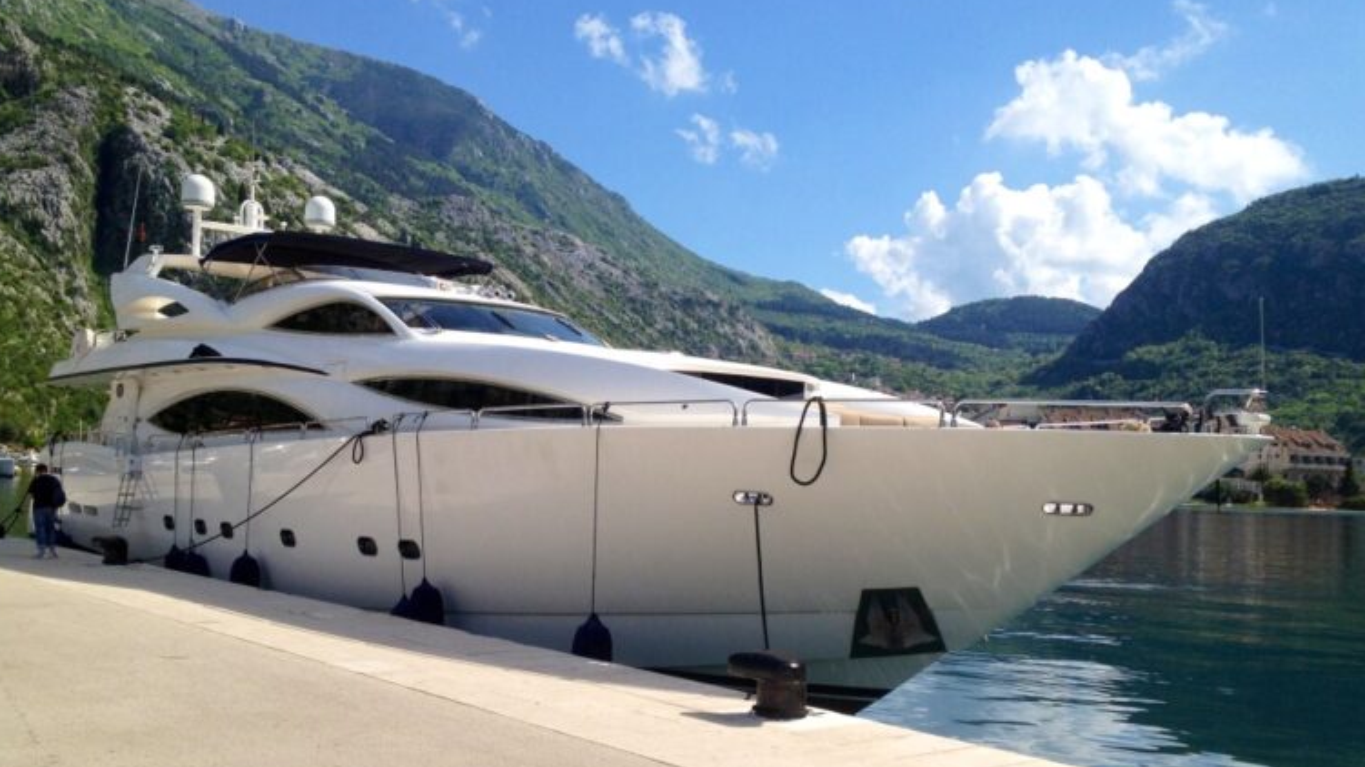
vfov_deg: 30.4
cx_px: 669
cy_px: 445
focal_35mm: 39
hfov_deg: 51.6
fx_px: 1411
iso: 64
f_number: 2.4
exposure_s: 1/2045
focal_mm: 4.28
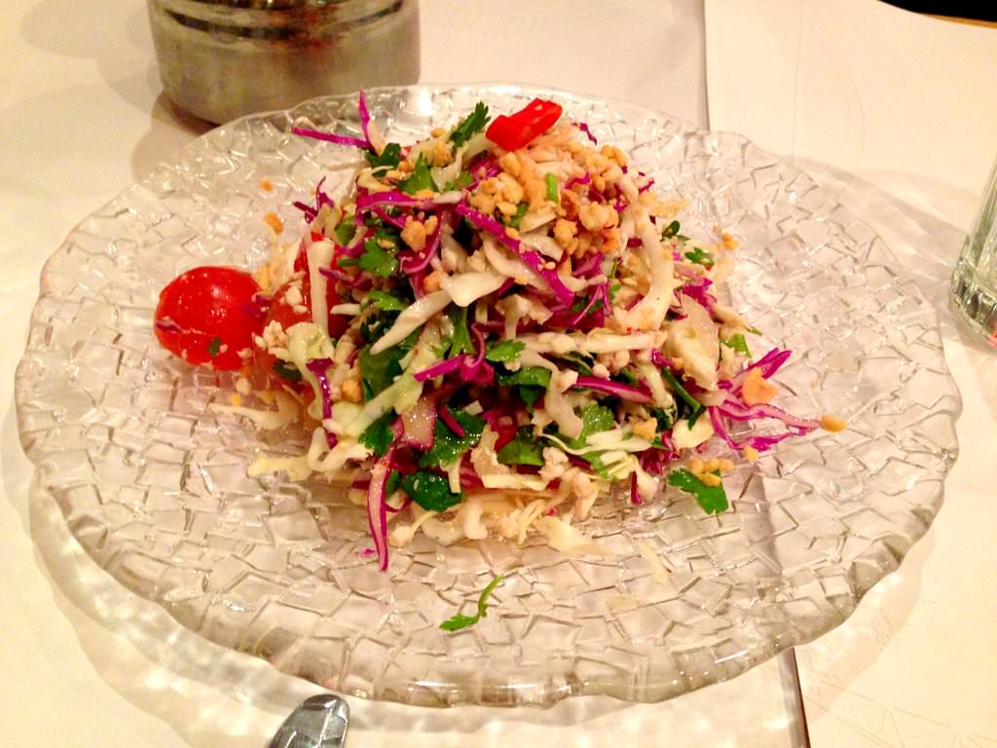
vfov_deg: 42.9
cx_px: 498
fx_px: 950
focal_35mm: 33
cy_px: 374
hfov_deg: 55.4
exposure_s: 1/17
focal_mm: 4.13
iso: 400
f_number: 2.4
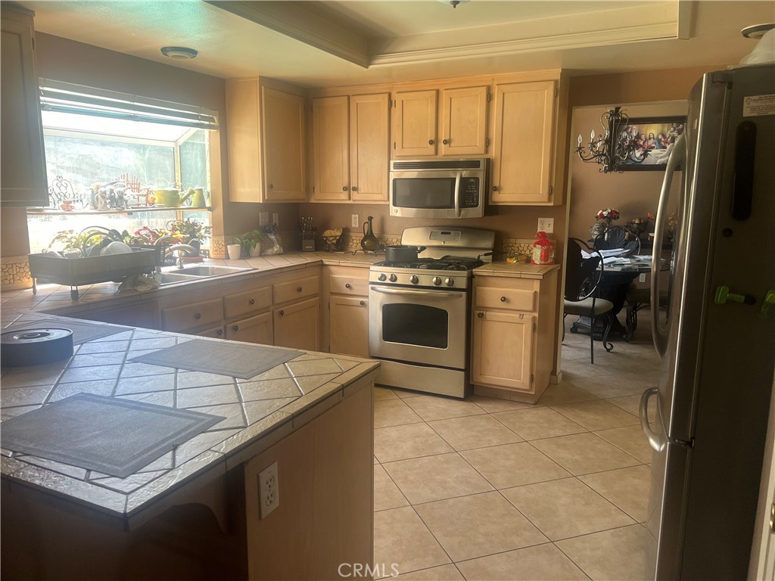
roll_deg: -0.4
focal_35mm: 26
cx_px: 388
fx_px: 582
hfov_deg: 67.3
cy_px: 290
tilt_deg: -10.1
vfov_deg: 53.1
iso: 80
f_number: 1.5
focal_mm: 5.7
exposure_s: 1/121
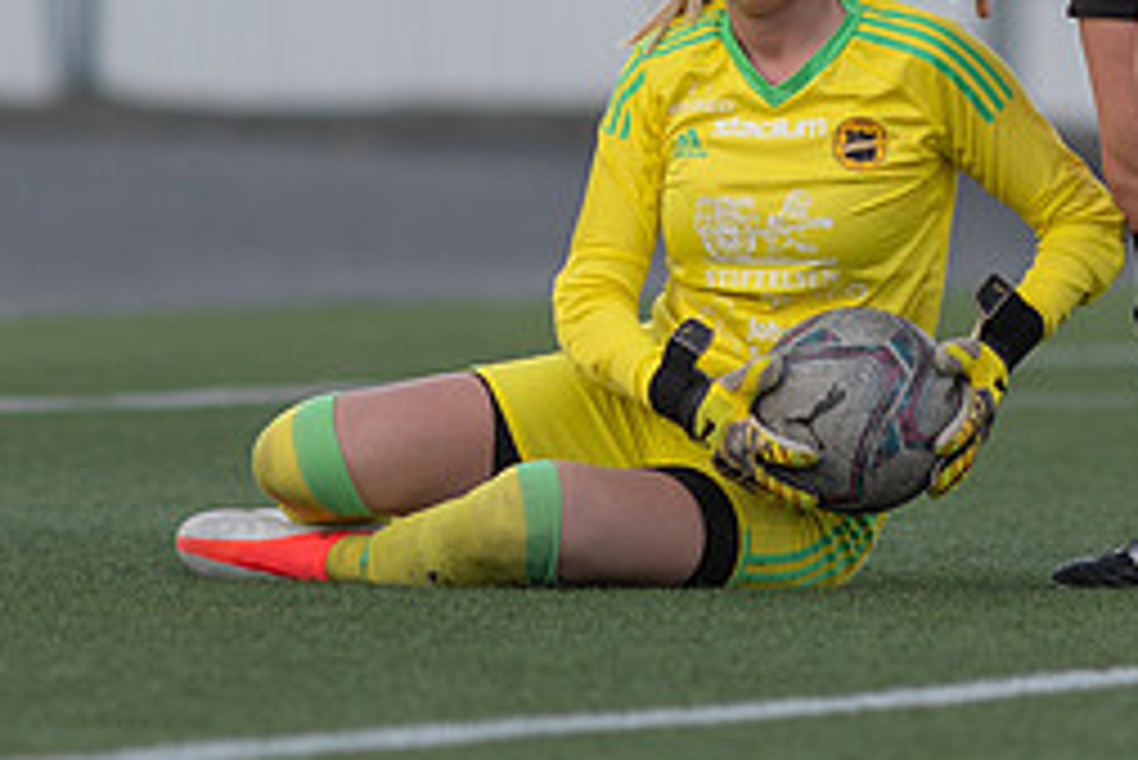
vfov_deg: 1.3
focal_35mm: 1035
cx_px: 882
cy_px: 151
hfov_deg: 2.0
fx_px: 32735
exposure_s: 1/1250
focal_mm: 300
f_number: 3.2
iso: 320
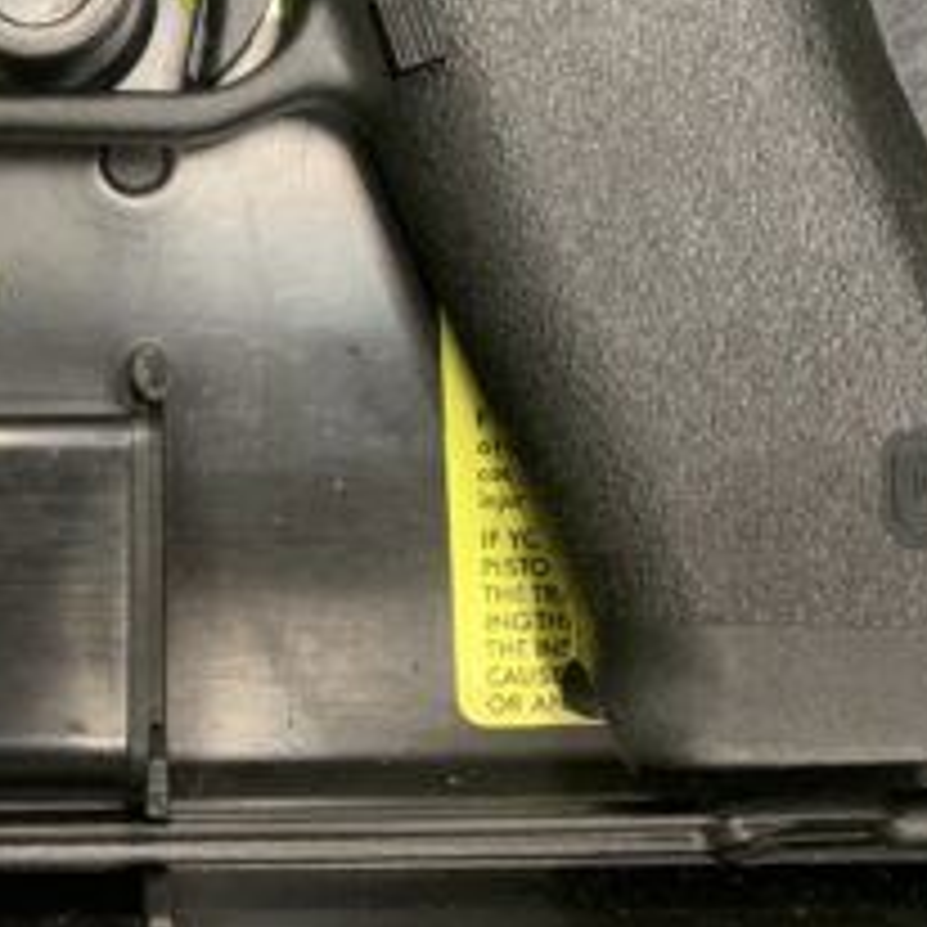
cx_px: 112
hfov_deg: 25.0
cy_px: 122
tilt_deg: -86.8
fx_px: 2030
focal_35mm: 67
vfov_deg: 25.1
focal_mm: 4.25
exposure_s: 1/60
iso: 320
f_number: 1.8
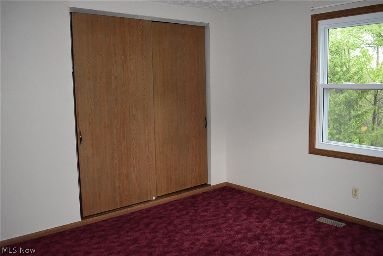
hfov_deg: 57.2
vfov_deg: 40.0
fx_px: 351
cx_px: 192
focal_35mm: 33
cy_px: 128
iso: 5000
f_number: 3.8
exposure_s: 1/60
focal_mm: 22
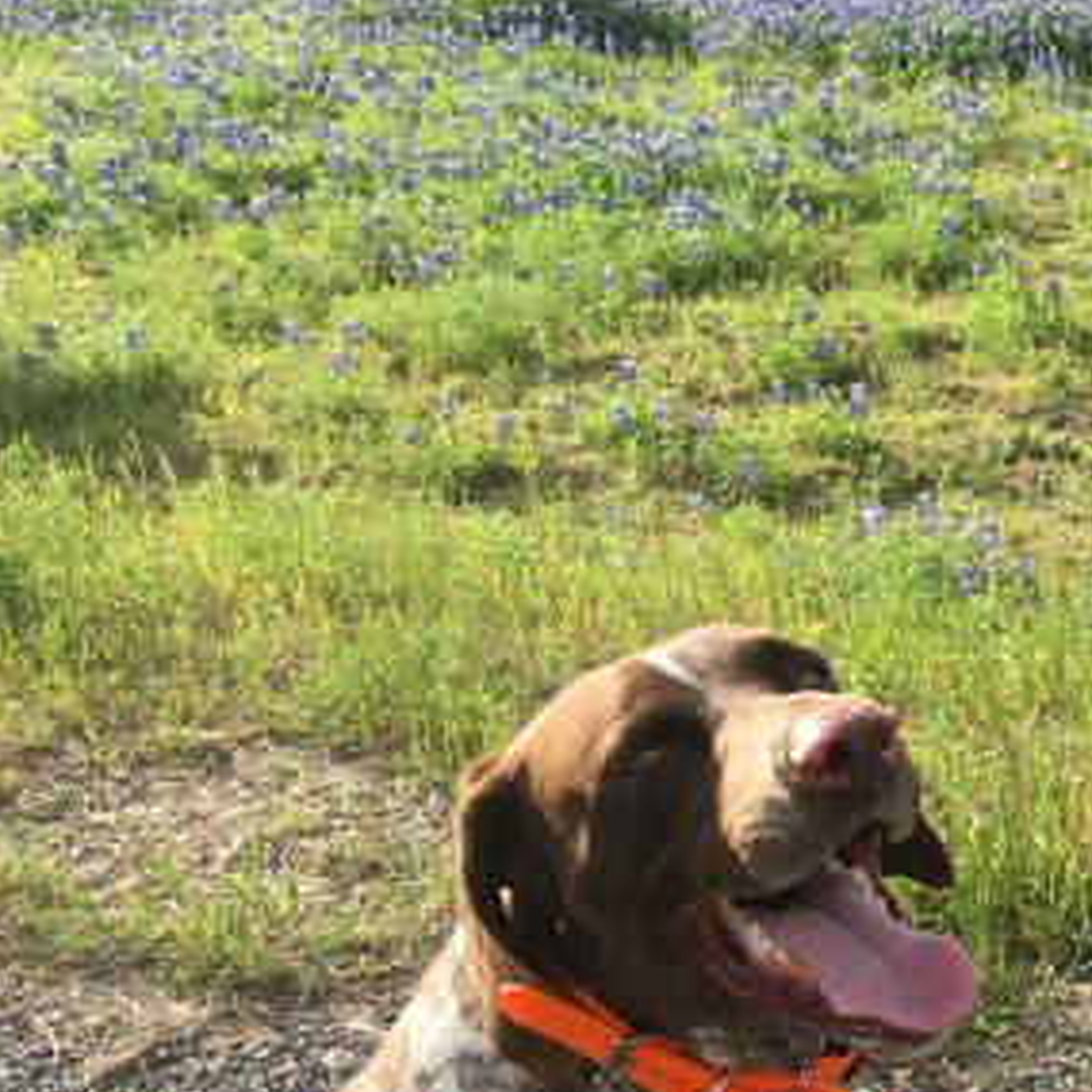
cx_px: 1464
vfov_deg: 23.9
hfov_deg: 21.4
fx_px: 2570
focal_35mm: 72
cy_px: 736
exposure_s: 1/874
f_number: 2.2
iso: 25
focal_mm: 4.15
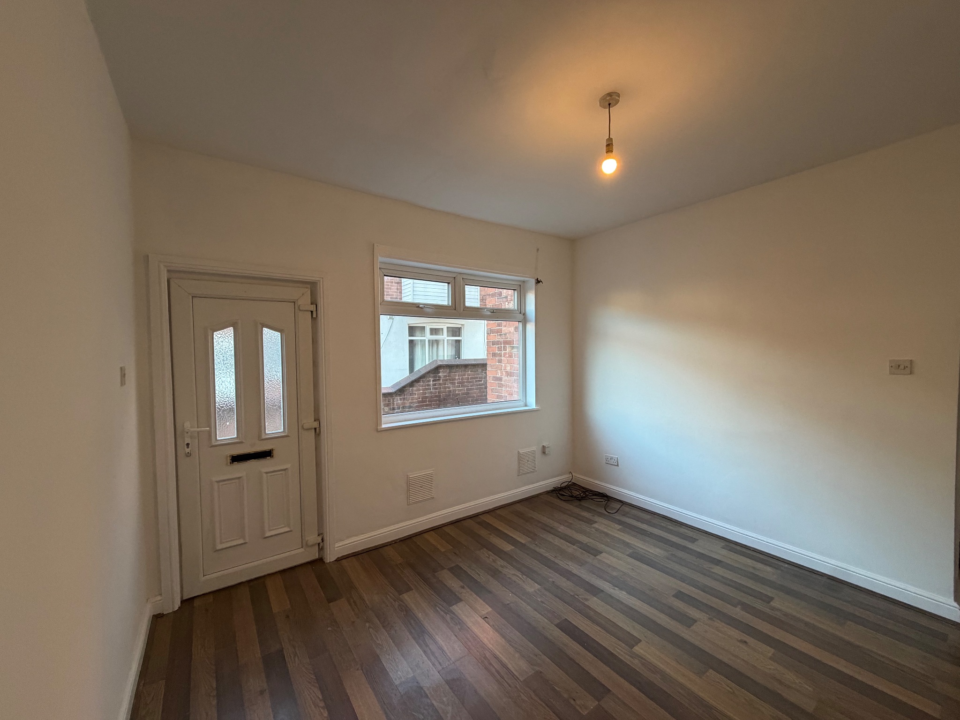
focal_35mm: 14
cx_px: 480
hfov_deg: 102.1
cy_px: 360
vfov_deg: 85.7
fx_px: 388
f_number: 2.2
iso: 320
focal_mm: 2.22
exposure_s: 1/87
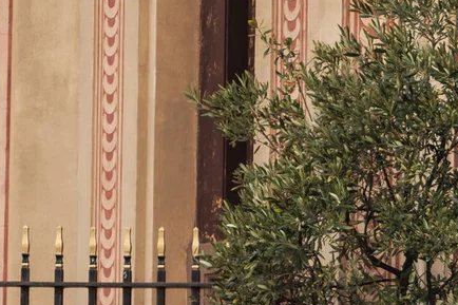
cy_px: 375
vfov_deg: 6.5
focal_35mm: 210
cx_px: 794
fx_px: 2671
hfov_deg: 9.4
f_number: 3.6
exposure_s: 1/250
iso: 250
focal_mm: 37.8
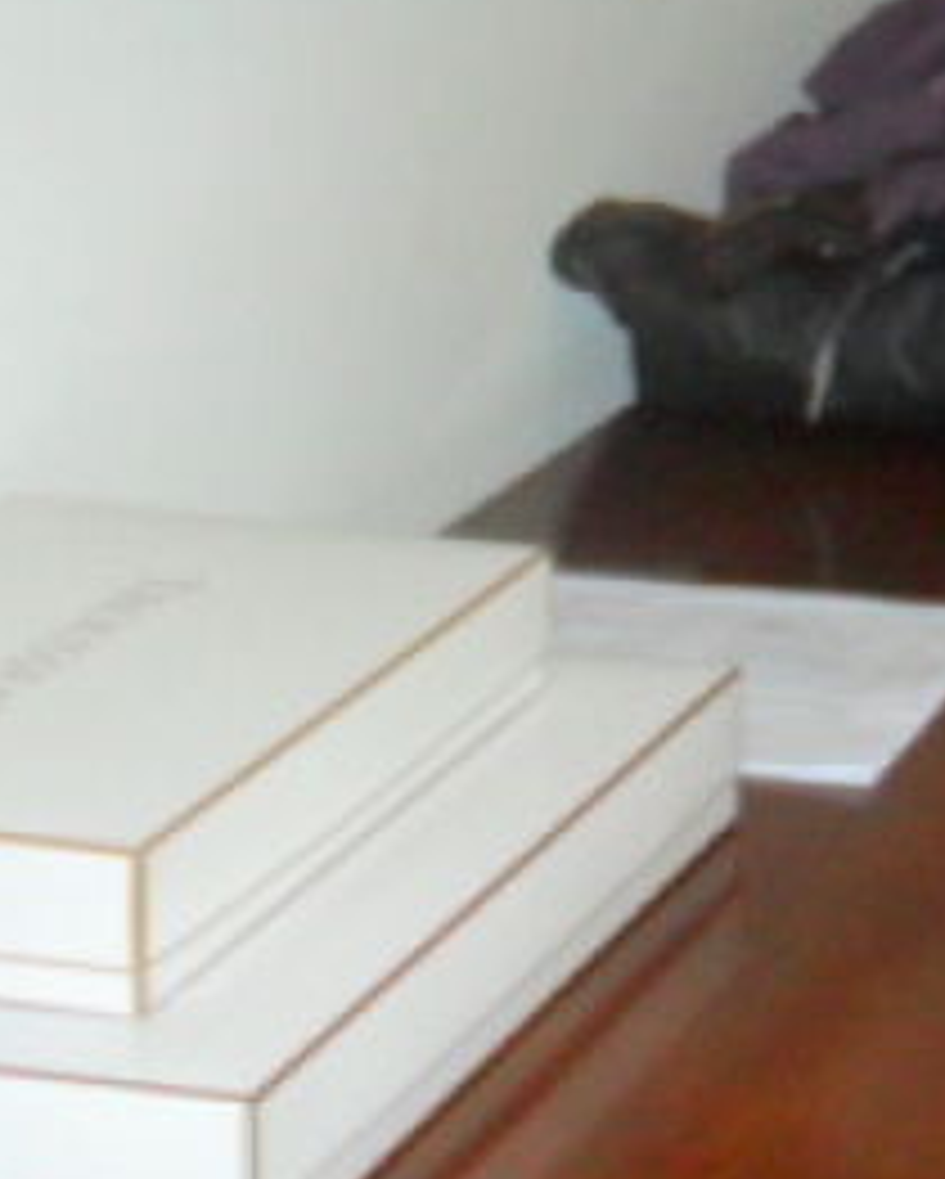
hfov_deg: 11.9
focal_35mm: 125
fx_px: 4365
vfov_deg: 14.0
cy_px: -788
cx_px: 1314
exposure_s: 1/45
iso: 200
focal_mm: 6.3
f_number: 3
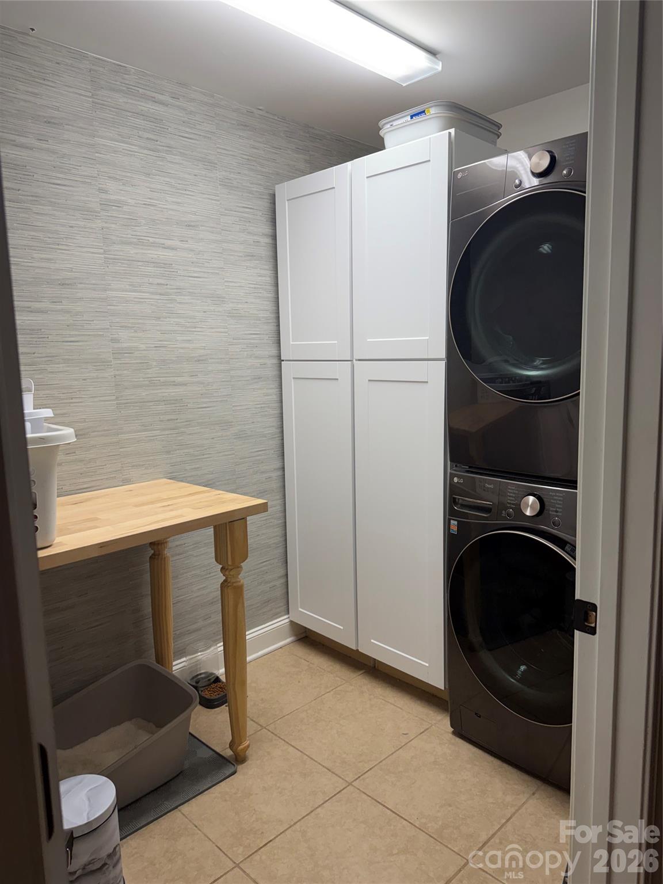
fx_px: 613
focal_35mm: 24
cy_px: 442
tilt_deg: -8.2
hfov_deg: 56.8
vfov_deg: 71.6
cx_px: 332
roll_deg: +1.0
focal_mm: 6.76
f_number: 1.78
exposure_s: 1/120
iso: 125
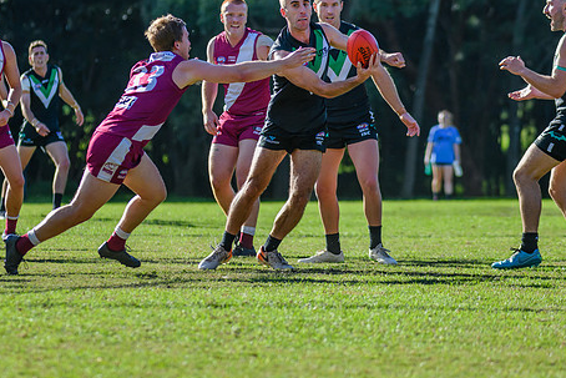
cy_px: 149
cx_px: 311
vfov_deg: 4.7
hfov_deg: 7.0
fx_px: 4624
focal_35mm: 294
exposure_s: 1/2500
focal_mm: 170
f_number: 4.5
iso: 800
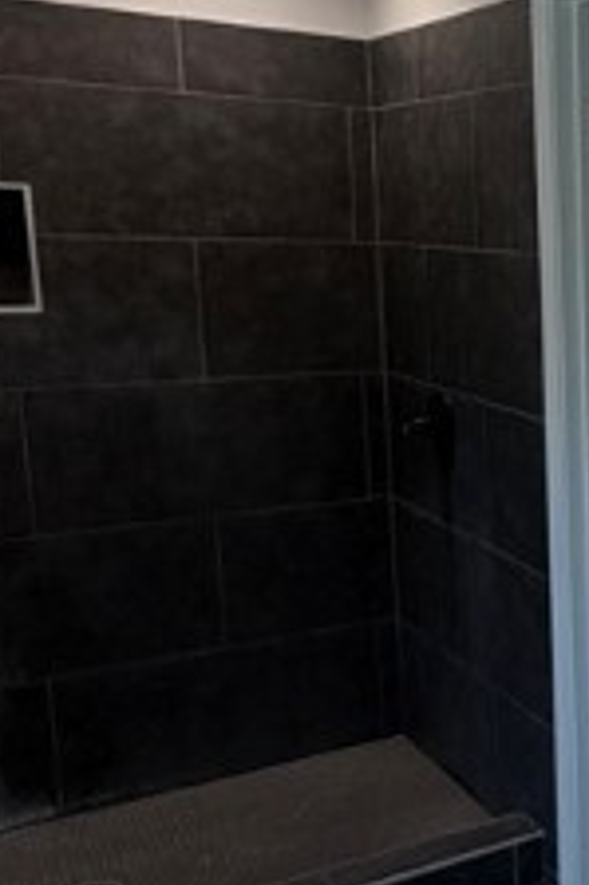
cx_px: 1048
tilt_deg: -9.5
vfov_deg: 39.6
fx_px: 1229
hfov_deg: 20.0
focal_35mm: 50
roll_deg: -1.4
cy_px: 439
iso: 125
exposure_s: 1/120
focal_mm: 2.22
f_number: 2.2
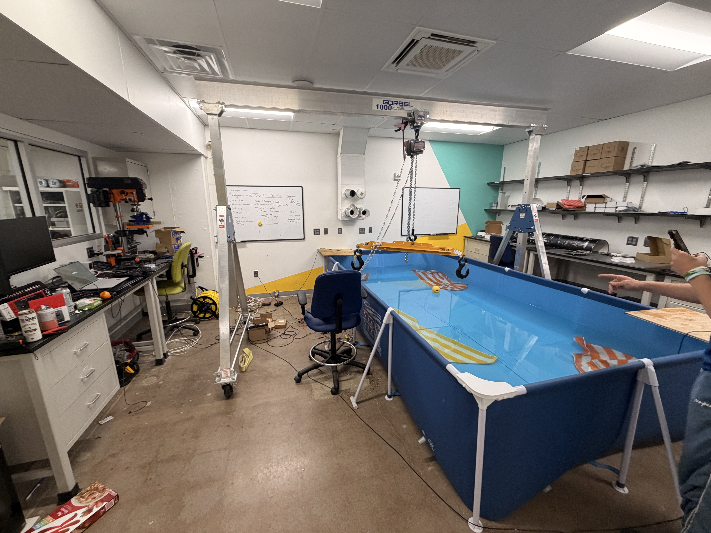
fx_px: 288
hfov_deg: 102.1
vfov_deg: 85.7
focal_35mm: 14
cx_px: 356
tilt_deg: -13.8
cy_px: 266
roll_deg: -1.6
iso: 250
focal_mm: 2.22
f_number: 2.2
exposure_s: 1/120
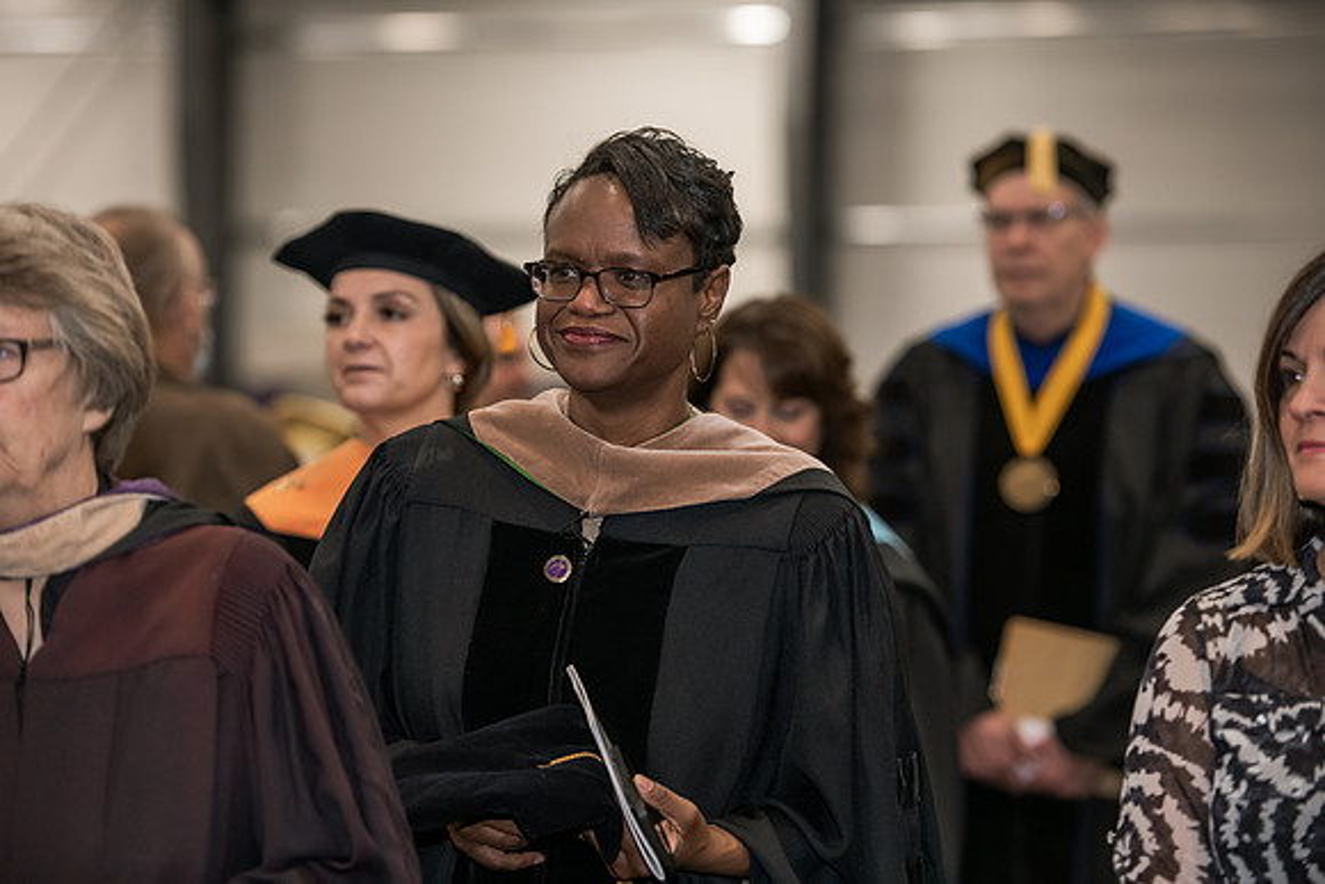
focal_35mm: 130
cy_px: 442
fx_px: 4786
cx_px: 662
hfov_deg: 15.8
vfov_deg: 10.6
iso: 2000
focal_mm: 130
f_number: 3.2
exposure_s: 1/200
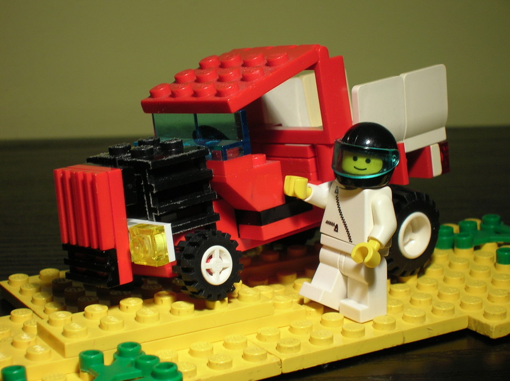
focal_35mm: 90
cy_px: 190
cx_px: 255
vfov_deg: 16.4
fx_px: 1325
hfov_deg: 21.8
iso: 50
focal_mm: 15
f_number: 4.5
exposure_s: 1/18.1
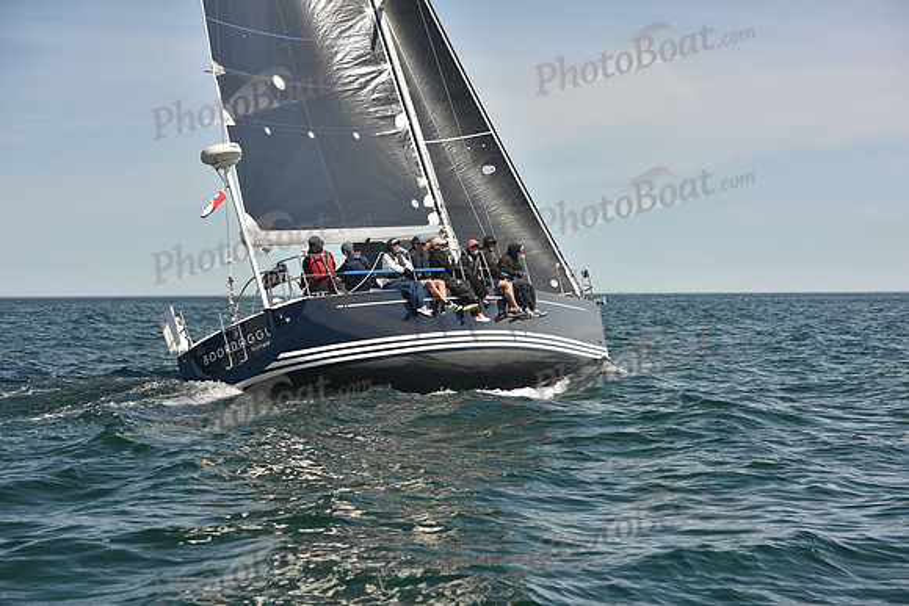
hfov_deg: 28.8
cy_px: 303
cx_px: 454
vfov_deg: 19.5
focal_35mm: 70
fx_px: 1768
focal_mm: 70
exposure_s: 1/640
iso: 250
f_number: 6.3
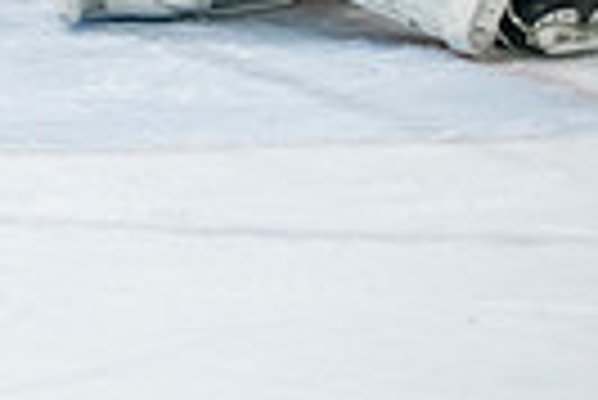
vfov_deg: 2.7
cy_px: -318
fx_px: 8448
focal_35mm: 508
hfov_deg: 4.0
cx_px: -736
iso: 2000
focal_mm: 100
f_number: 3.2
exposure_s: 1/640
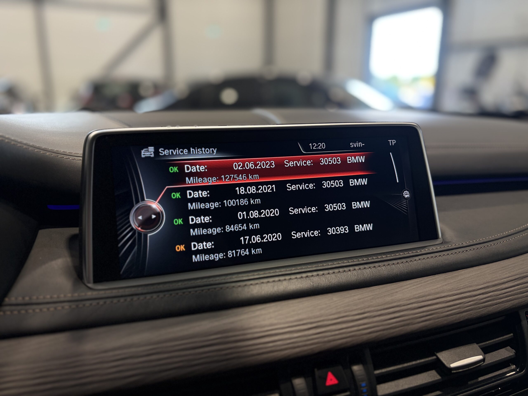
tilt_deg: -14.8
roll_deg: +0.0
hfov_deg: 67.3
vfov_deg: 53.1
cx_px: 264
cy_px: 198
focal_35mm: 26
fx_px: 397
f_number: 1.6
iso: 125
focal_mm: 5.96
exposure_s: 1/64
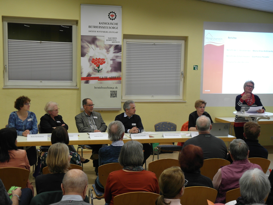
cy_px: 102
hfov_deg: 33.8
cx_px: 136
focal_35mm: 57
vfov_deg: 25.7
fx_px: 450
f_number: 2.3
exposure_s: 1/30
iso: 200
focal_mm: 12.3
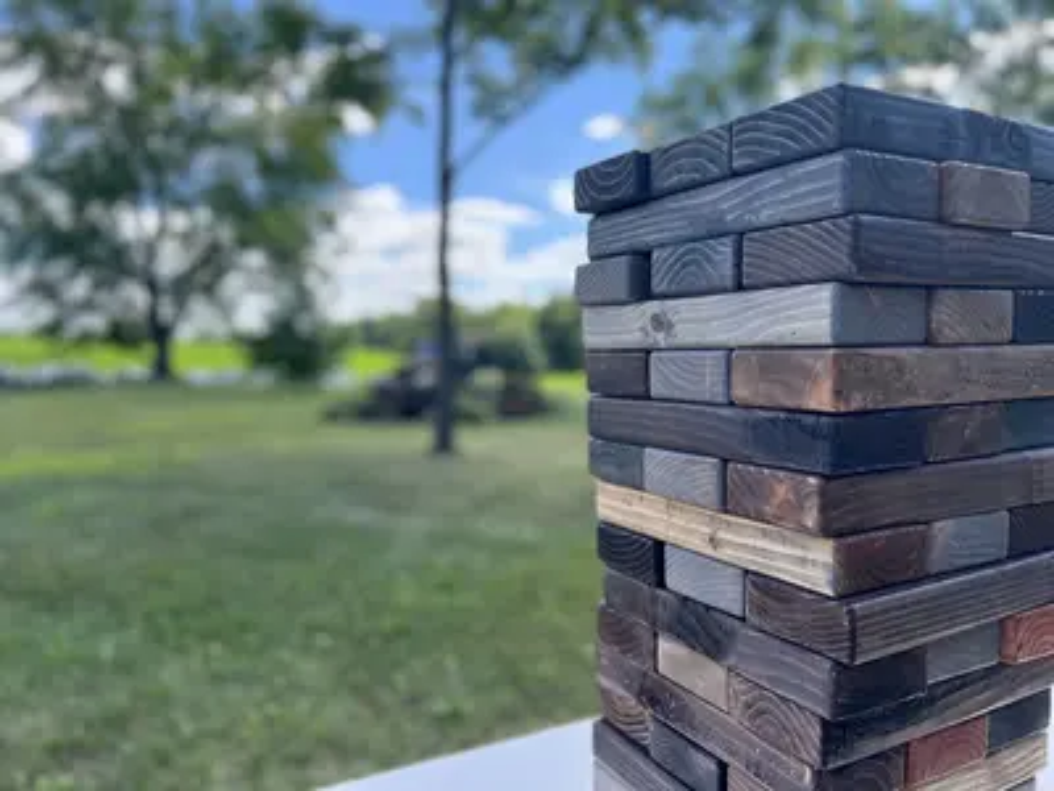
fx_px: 792
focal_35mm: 26
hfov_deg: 67.3
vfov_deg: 53.1
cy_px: 396
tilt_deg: -4.4
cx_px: 527
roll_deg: +1.2
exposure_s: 1/1159
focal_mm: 5.7
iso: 50
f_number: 1.5
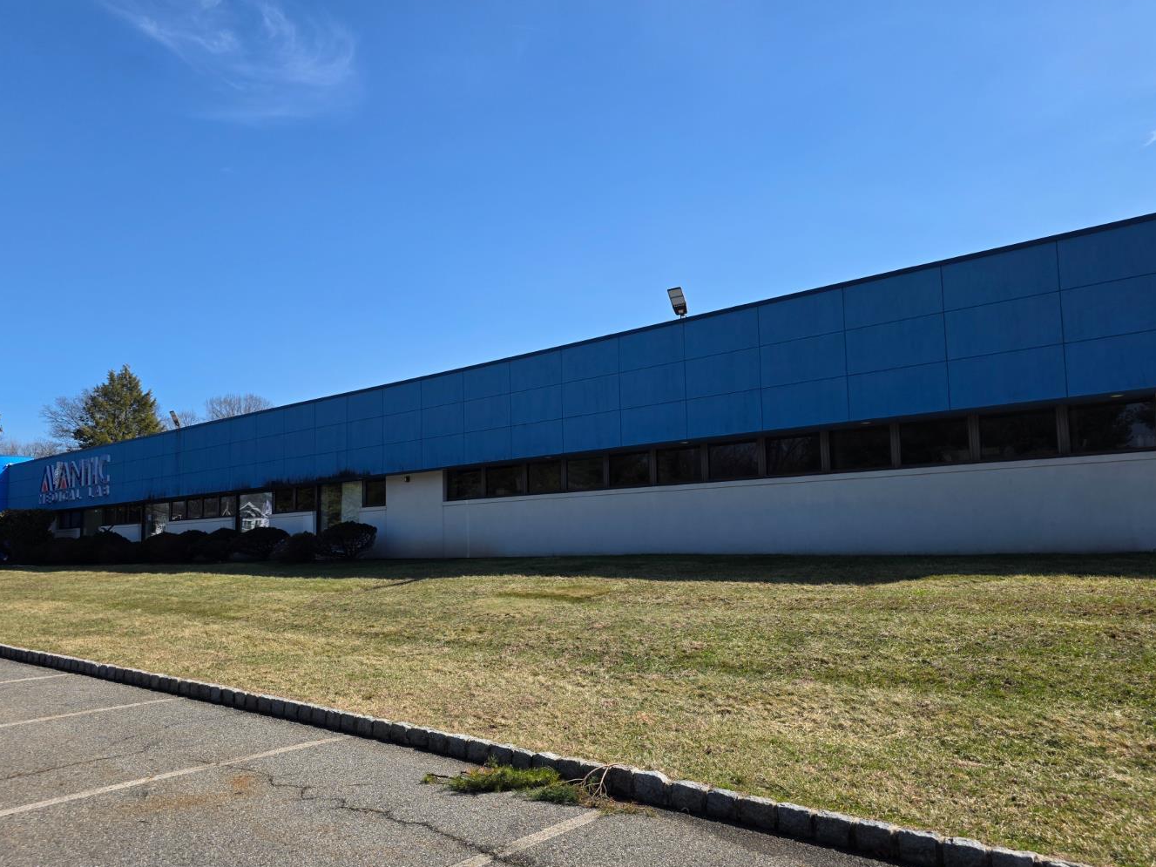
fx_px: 868
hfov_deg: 67.3
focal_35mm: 26
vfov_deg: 53.0
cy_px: 462
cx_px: 552
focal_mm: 6.3
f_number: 1.7
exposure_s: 1/5447
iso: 80
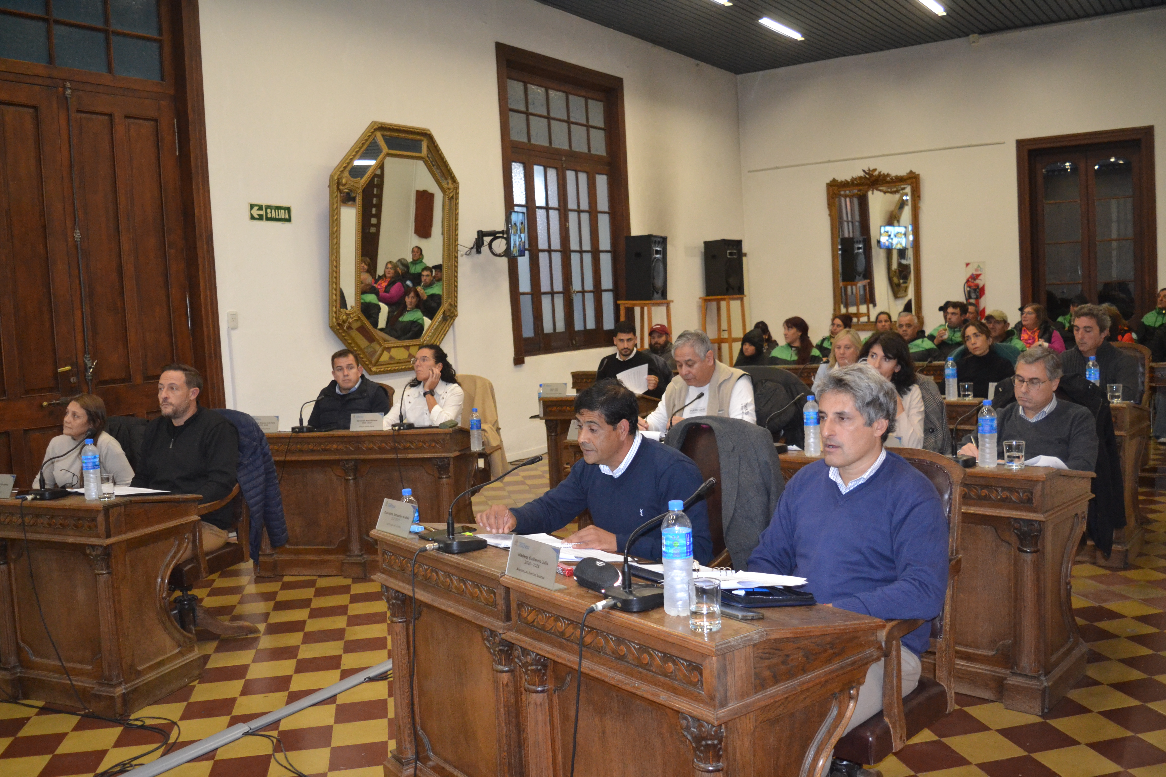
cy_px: 388
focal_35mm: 32
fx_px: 1020
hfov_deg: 59.5
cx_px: 583
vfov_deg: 41.7
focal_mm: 21
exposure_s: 1/60
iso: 2000
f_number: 3.8
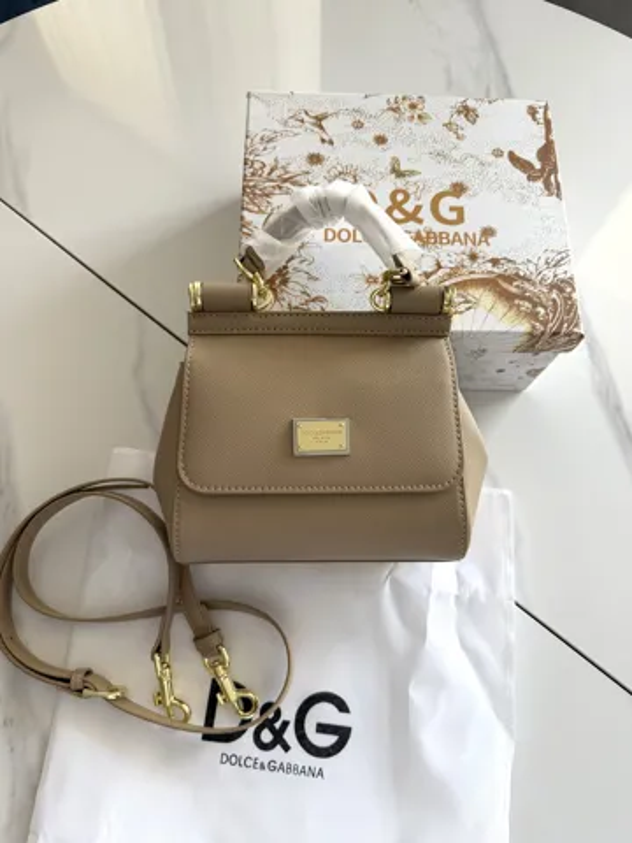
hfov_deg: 56.8
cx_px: 316
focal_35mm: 24
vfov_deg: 71.6
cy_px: 422
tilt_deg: -70.7
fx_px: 584
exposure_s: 1/109
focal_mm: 6.76
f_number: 1.78
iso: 200
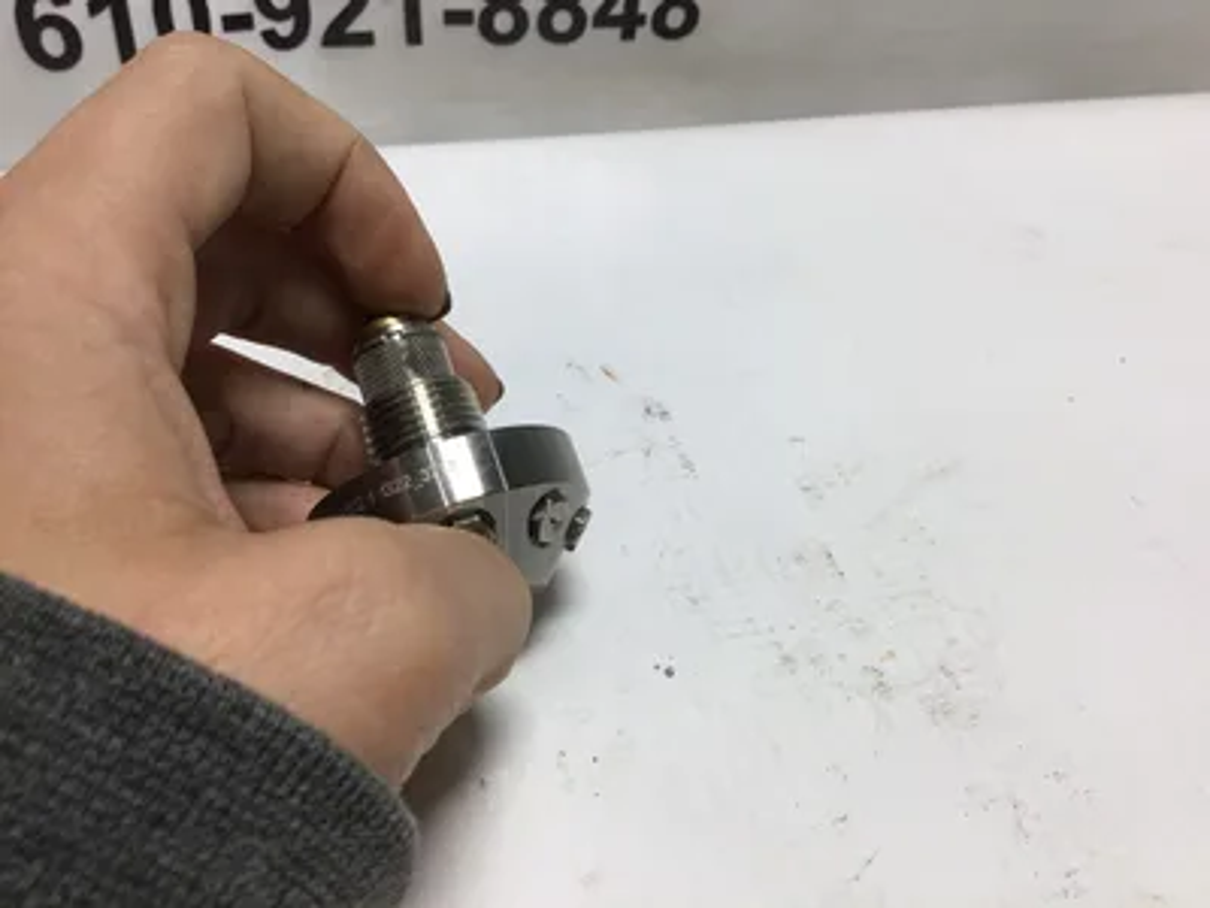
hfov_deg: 58.4
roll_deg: -1.8
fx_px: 1084
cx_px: 605
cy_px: 454
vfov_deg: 45.4
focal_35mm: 31
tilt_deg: -38.3
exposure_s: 1/150
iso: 25
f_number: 2.4
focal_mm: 3.3
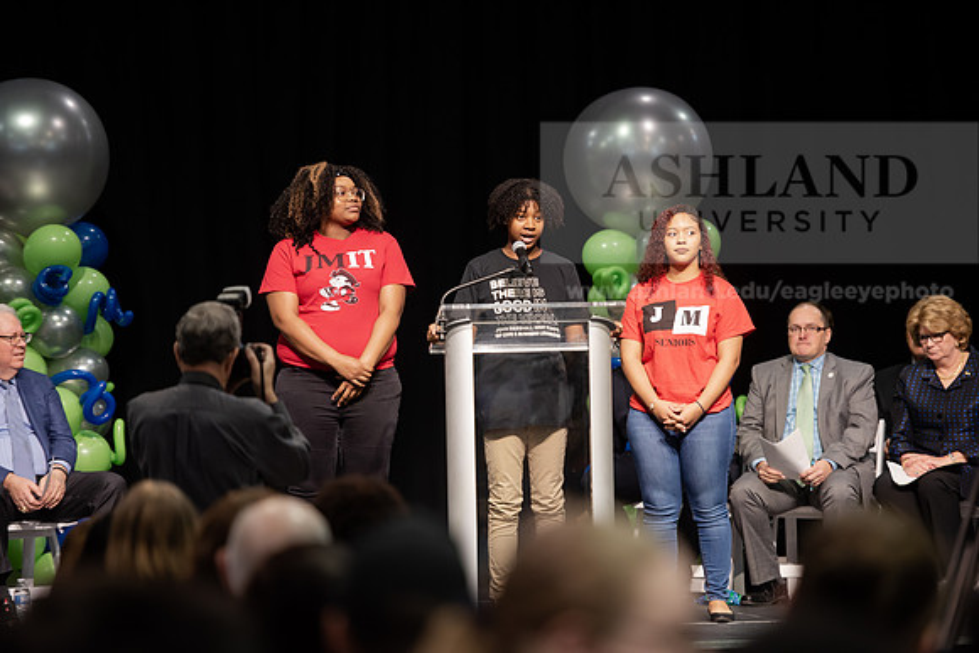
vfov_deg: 8.3
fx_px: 4488
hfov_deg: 12.4
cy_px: 326
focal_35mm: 165
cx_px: 490
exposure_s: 1/200
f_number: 3.2
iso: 1250
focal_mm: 165
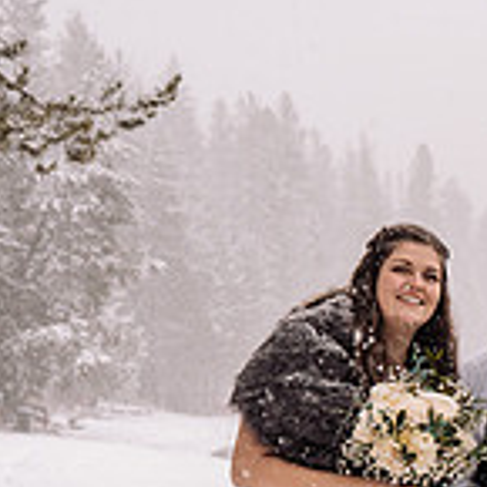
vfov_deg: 14.0
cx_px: 809
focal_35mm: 122
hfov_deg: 13.2
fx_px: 1942
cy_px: 552
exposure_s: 1/250
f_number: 5
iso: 1250
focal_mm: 35
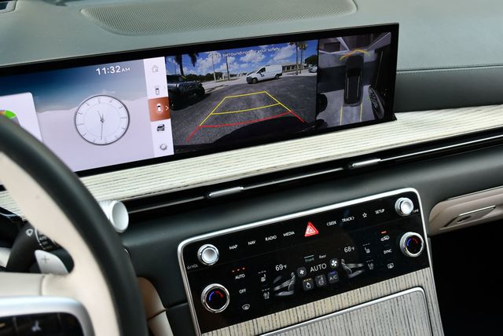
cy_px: 168
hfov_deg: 53.1
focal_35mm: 36
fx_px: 503
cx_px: 252
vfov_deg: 36.9
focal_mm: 18
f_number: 3.5
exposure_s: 1/250
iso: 450
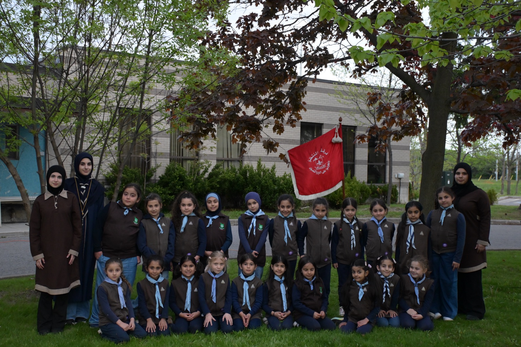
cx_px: 260
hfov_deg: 43.6
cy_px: 174
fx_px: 651
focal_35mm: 45
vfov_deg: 29.8
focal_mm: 30
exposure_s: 1/1000
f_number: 5
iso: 1600
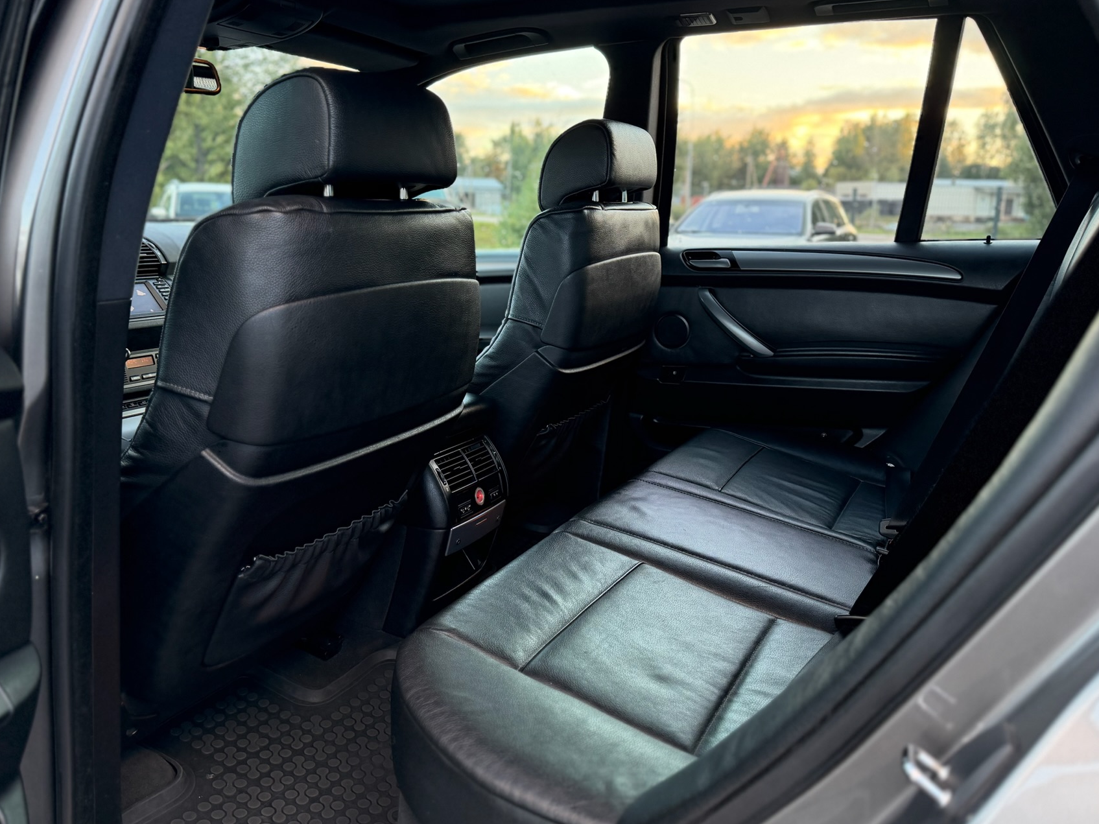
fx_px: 921
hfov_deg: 61.6
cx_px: 513
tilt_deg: -11.2
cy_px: 389
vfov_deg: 48.2
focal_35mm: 29
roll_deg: -0.1
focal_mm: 6.76
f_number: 1.78
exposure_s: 1/80
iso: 200
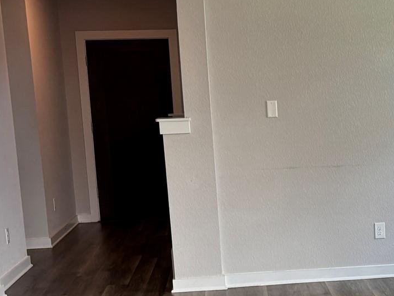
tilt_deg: -11.8
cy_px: 244
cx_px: 371
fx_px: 853
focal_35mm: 75
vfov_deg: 19.4
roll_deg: +1.9
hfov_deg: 25.0
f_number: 1.6
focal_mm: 5.96
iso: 125
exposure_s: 1/120
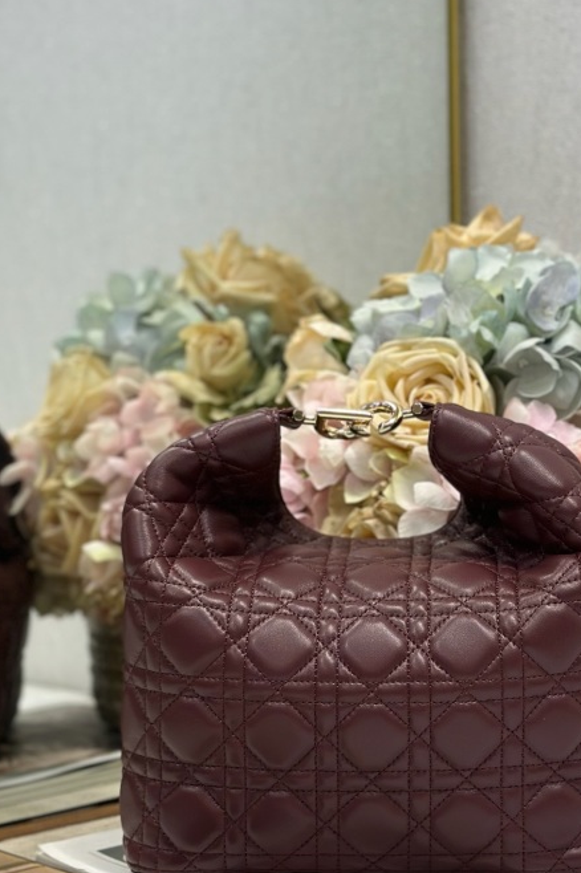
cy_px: 456
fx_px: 1963
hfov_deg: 16.8
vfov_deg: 25.1
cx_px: 365
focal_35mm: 81
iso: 80
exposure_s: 1/263
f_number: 1.78
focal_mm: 6.86
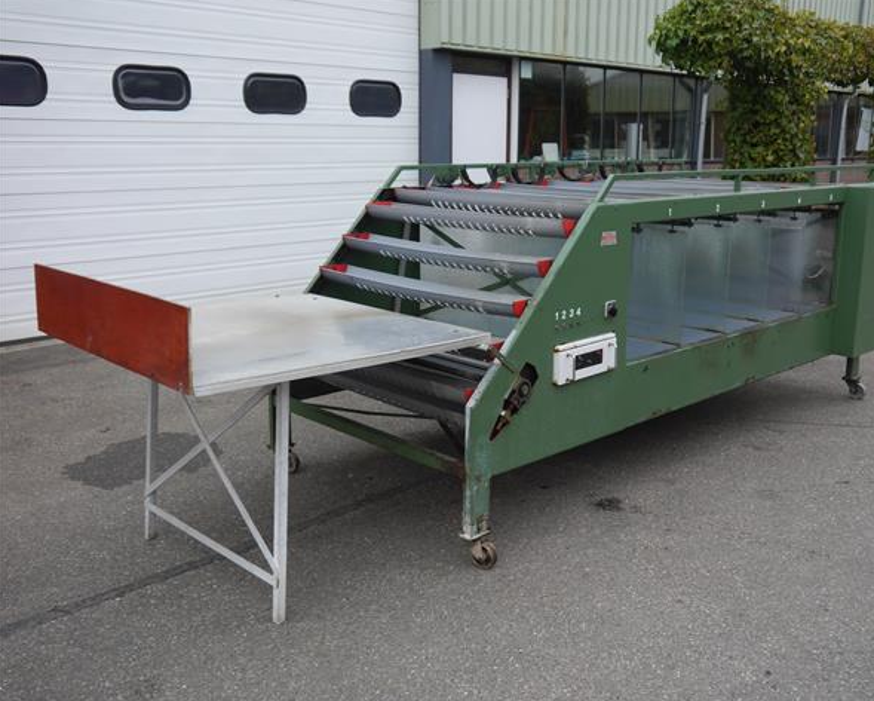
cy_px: 348
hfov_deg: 50.2
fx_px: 932
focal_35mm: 36
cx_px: 471
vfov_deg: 41.2
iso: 160
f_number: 4
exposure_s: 1/80
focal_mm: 17
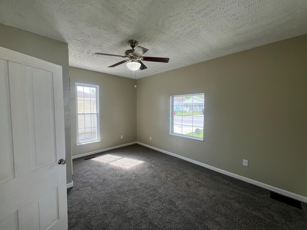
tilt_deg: -3.2
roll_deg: +0.1
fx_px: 115
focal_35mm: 13
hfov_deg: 106.2
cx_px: 154
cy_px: 115
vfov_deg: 89.9
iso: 32
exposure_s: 1/140
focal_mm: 1.57
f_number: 1.8
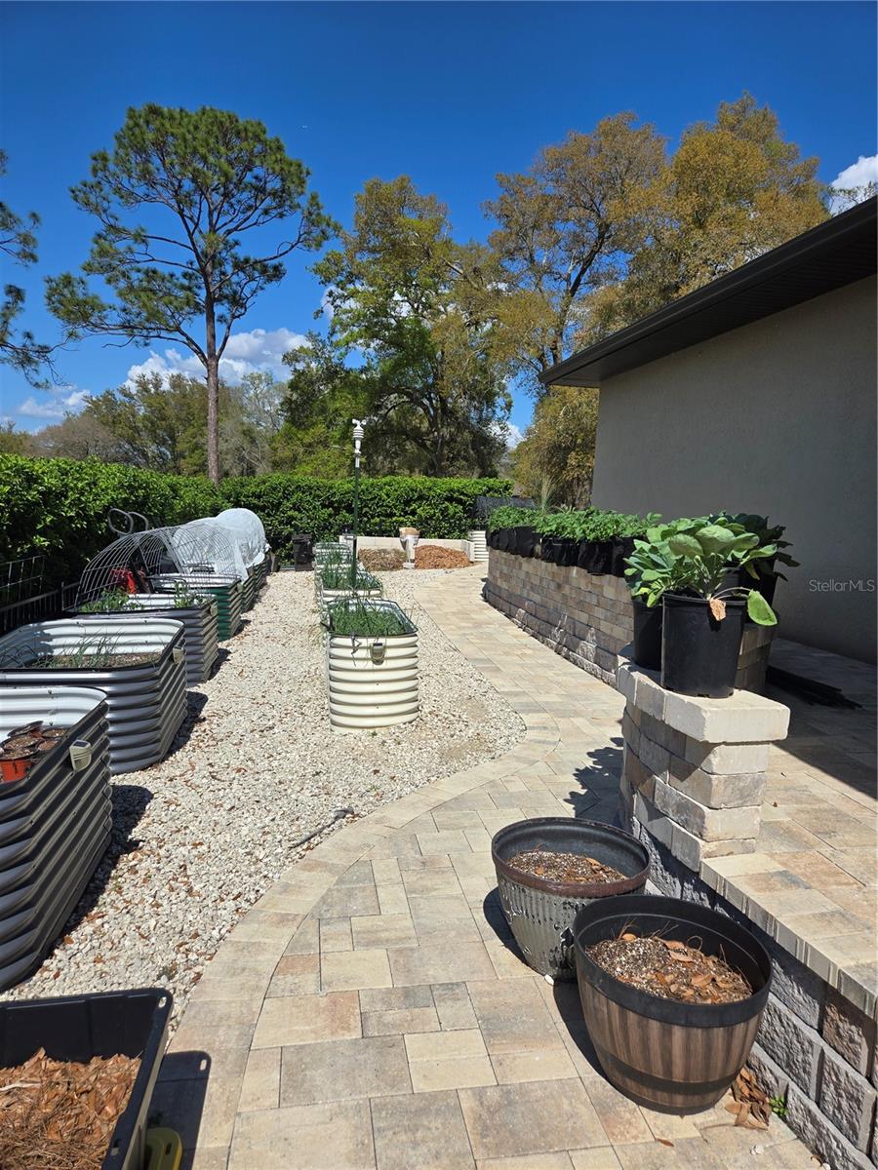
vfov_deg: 73.9
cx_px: 439
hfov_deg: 58.9
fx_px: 778
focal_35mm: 23
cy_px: 585
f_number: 1.8
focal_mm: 5.4
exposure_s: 1/2890
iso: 25
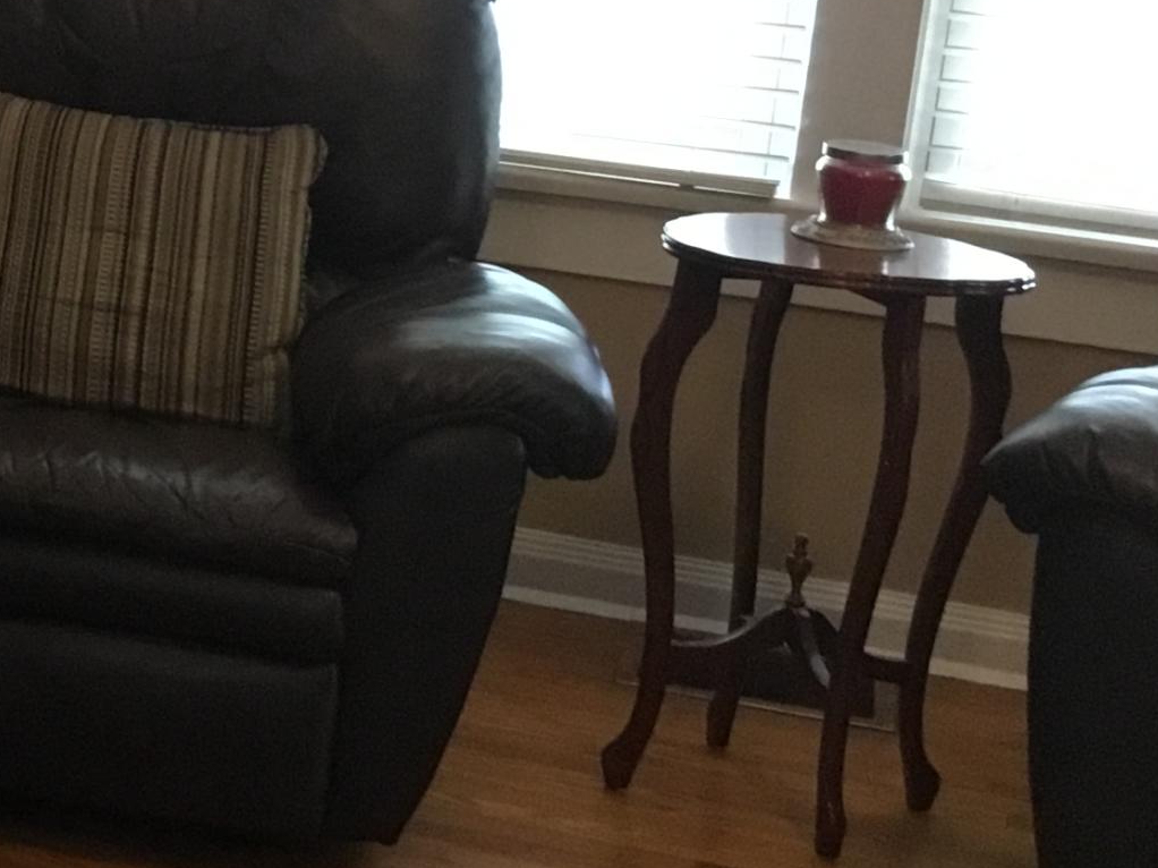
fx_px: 3043
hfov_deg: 19.8
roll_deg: -4.1
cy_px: 207
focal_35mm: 91
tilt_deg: -7.7
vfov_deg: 16.1
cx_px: -339
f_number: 2.4
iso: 160
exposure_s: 1/30
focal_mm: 3.3
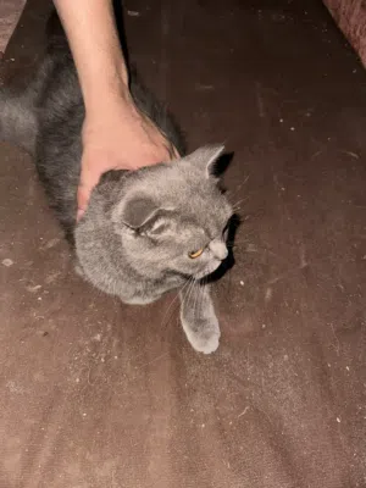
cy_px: 244
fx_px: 338
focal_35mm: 24
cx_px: 183
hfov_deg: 56.8
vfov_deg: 71.6
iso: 100
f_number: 1.78
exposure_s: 1/4
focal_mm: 6.86
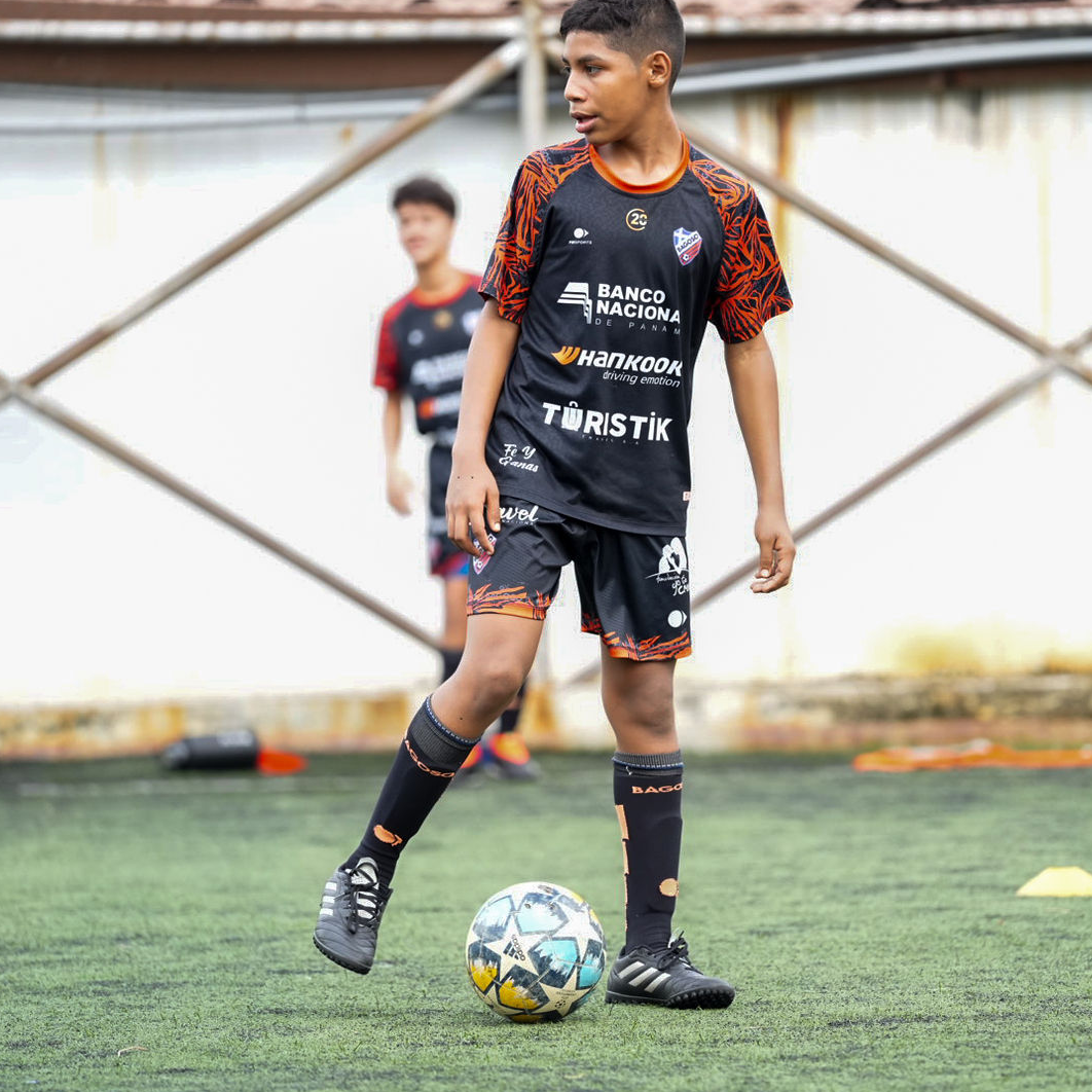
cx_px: 736
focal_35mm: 220
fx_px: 7834
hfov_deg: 8.0
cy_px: 545
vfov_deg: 8.0
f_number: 2.8
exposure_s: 1/1000
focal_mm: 171.4
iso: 1600
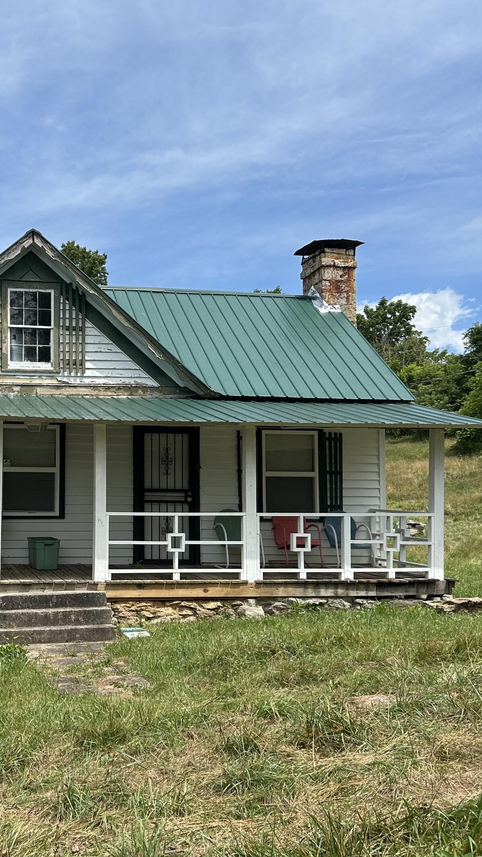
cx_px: 53
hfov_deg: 28.6
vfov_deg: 50.5
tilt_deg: +4.2
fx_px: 909
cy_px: 444
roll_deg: -0.4
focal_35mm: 40
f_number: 1.5
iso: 50
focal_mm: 5.7
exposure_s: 1/3968
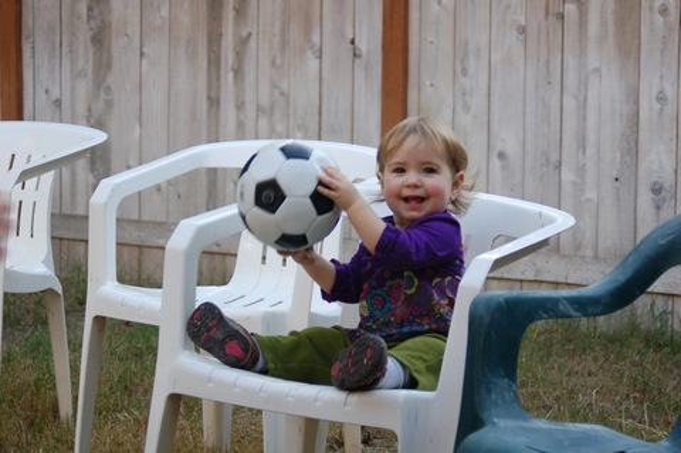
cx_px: 340
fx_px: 1757
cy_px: 226
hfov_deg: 21.9
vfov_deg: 14.7
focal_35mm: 93
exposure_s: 1/80
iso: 200
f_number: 5
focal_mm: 62
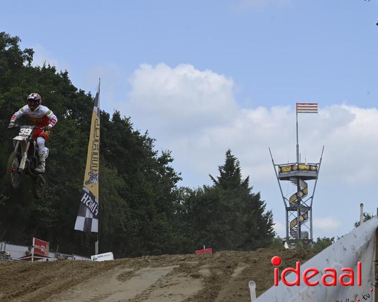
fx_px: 1320
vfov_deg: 13.1
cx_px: 148
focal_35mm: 118
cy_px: 152
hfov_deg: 16.3
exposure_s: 1/2000
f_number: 11
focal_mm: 100
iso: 1600
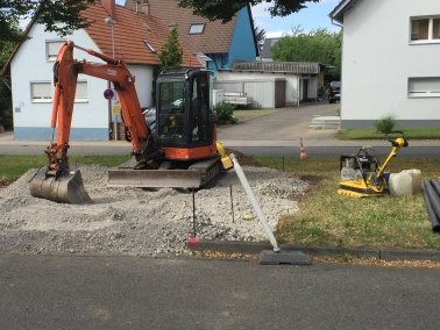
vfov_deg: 31.5
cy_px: 157
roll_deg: +0.6
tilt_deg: -7.9
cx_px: 155
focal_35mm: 46
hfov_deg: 40.8
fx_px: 585
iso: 32
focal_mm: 4.15
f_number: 2.2
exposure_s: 1/1130
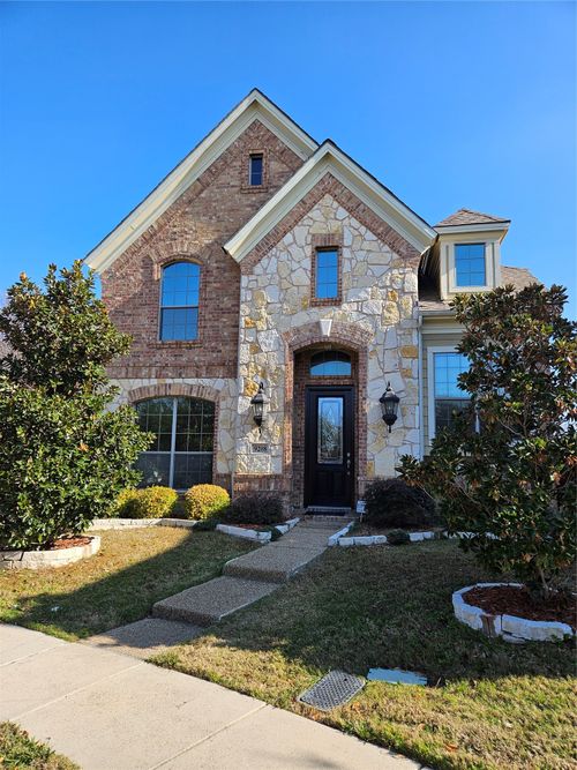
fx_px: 511
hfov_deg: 58.9
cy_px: 385
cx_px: 288
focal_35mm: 23
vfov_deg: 73.9
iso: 25
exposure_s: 1/914
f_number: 1.8
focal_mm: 5.4
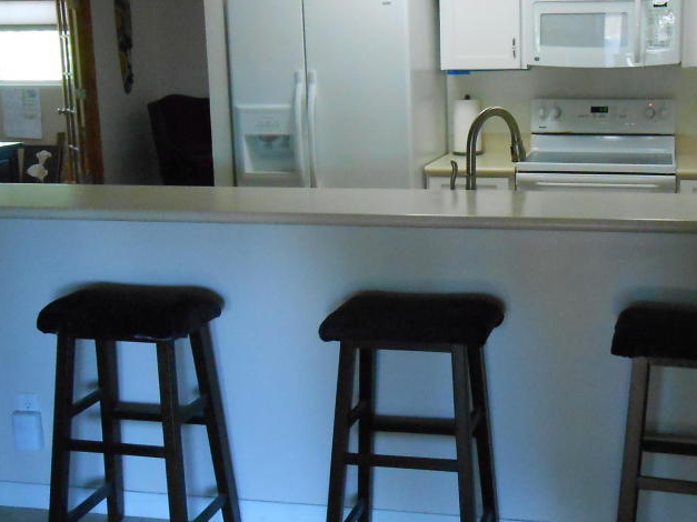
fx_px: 986
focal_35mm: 49
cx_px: 459
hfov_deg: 38.5
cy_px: 221
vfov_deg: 29.6
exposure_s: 1/30
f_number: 3.8
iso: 800
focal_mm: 5.3
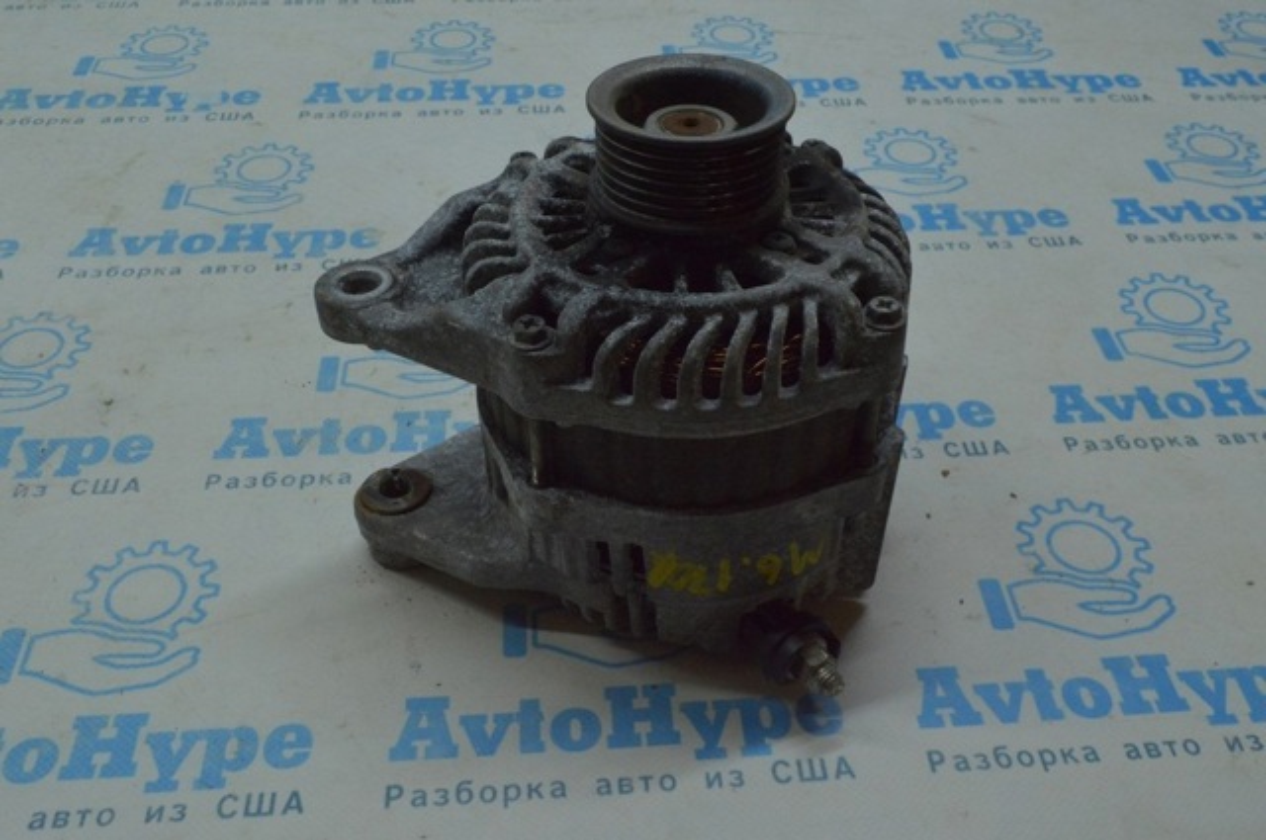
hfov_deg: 53.2
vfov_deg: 36.8
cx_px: 633
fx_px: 1264
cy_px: 420
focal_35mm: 36
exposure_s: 1/80
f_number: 16
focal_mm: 24
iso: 2200
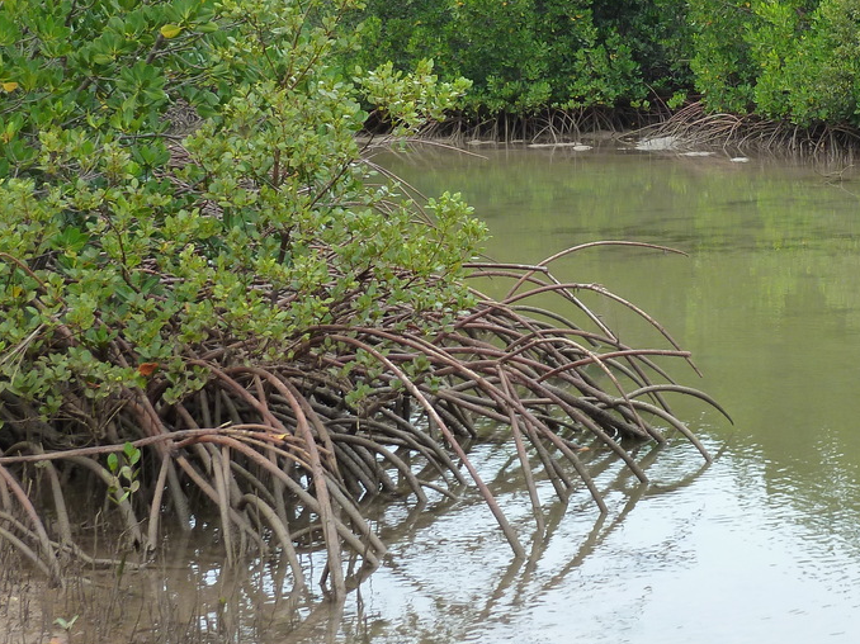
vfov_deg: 17.2
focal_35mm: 85
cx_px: 742
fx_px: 2111
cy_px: 117
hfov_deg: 22.6
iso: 125
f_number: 3.8
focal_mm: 7.9
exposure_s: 1/50
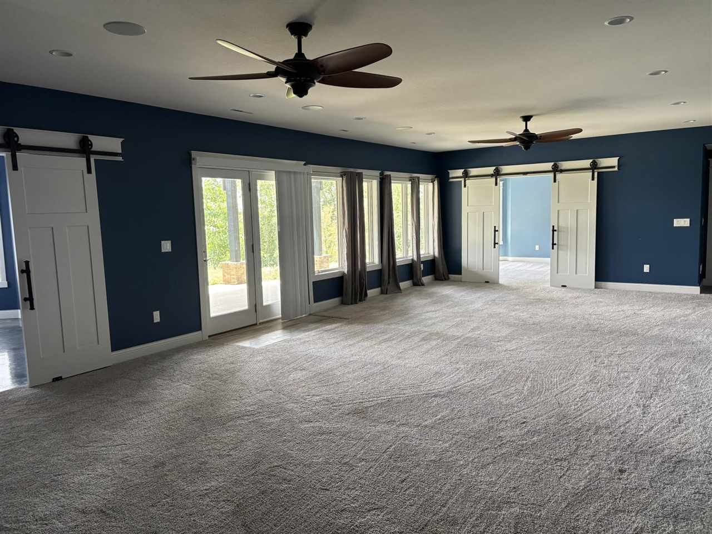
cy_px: 267
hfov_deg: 67.3
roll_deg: +1.7
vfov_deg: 53.1
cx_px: 356
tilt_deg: -5.5
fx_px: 535
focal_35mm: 26
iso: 125
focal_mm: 5.96
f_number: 1.6
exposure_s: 1/107
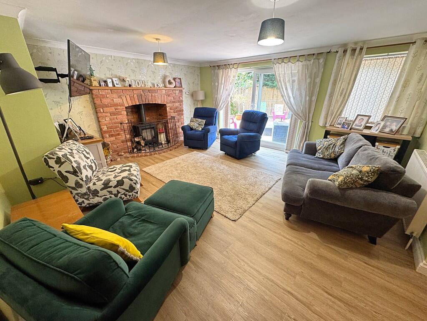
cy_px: 160
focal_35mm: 14
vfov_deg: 85.7
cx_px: 214
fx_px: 173
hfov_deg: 102.1
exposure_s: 1/50
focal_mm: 2.22
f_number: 2.2
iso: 200
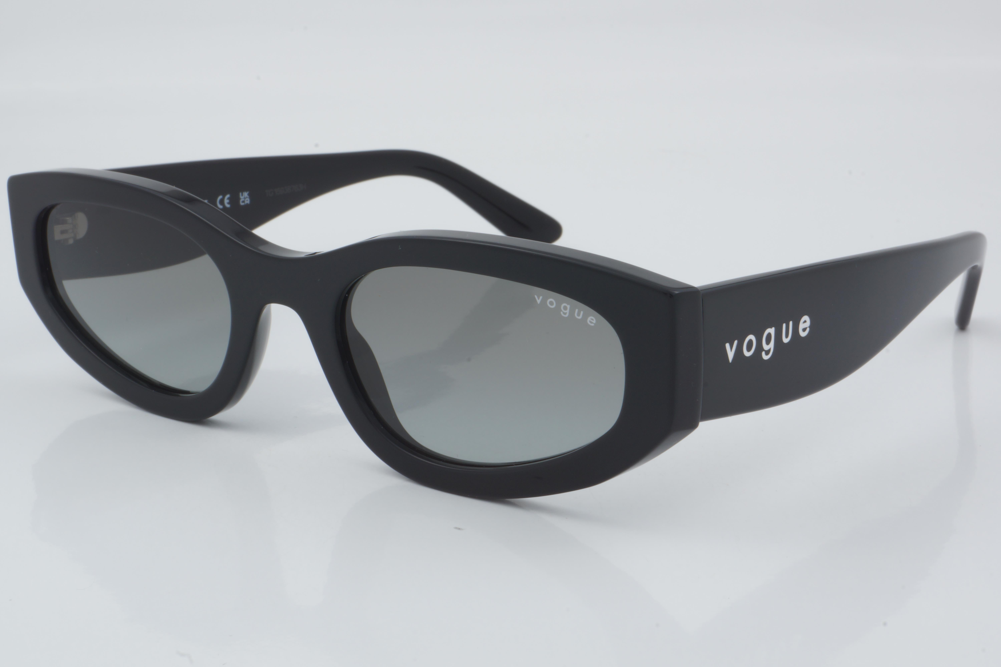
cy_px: 334
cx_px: 500
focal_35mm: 75
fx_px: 2085
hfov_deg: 27.0
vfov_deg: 18.2
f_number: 32
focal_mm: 50
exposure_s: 1/3
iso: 100
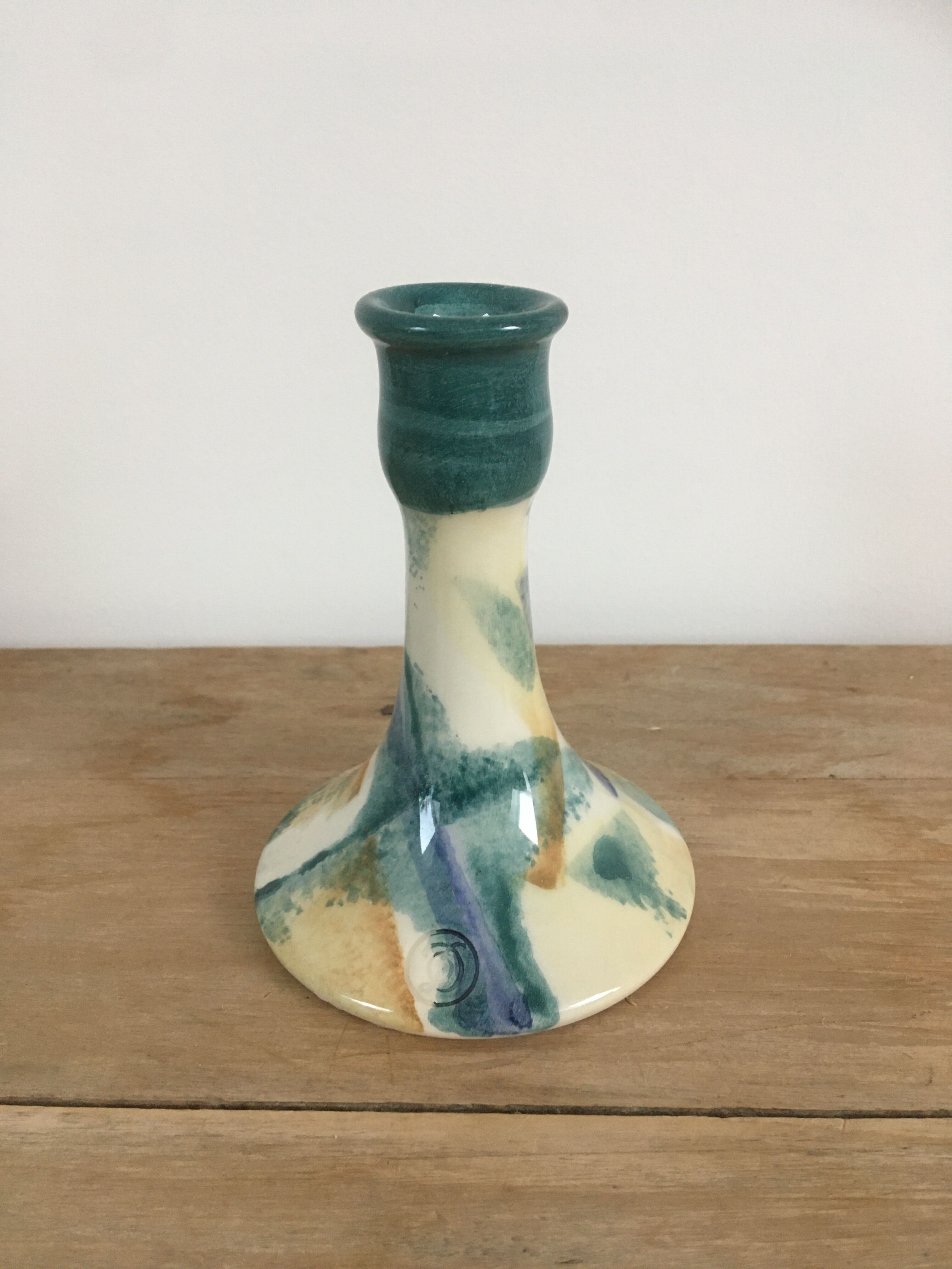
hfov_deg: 48.2
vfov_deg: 61.7
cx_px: 476
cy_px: 634
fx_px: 1063
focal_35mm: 29
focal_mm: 4.15
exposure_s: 1/33
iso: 160
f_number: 2.2
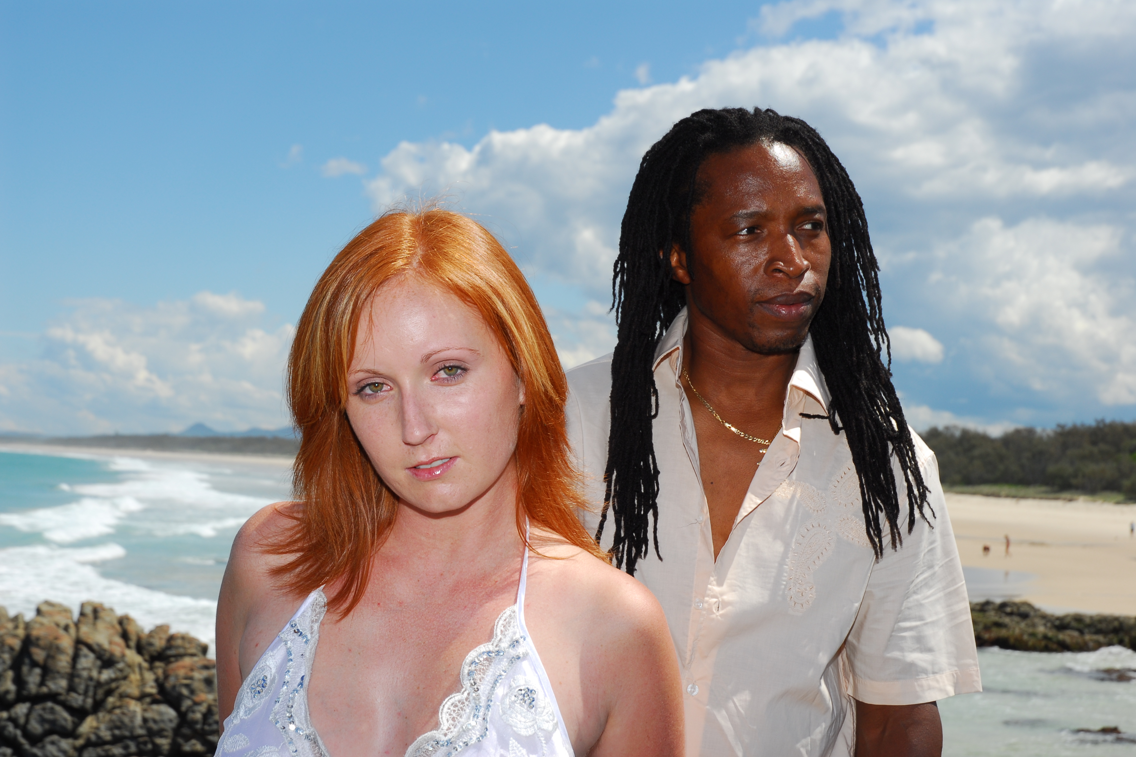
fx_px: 2114
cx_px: 569
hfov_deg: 30.1
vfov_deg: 20.3
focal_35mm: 67
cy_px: 381
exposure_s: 1/250
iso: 100
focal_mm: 44
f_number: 8
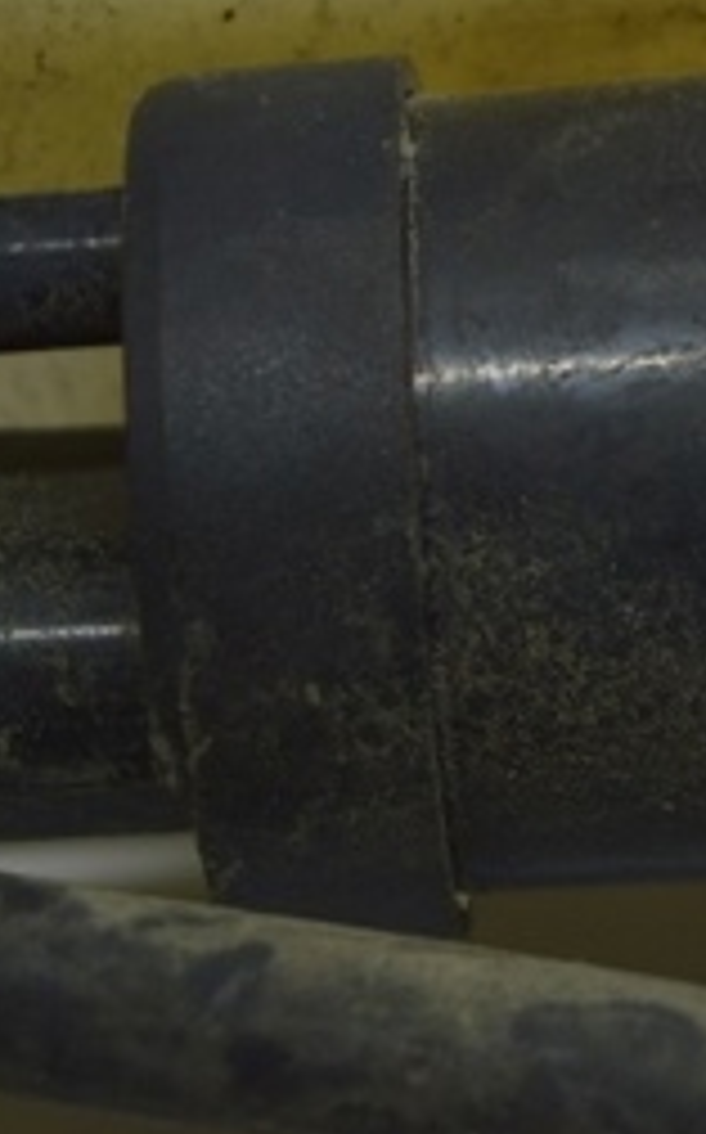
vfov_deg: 9.8
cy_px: 367
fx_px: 6581
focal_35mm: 213
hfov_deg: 6.1
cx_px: 760
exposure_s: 1/40
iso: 400
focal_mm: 55
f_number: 5.6
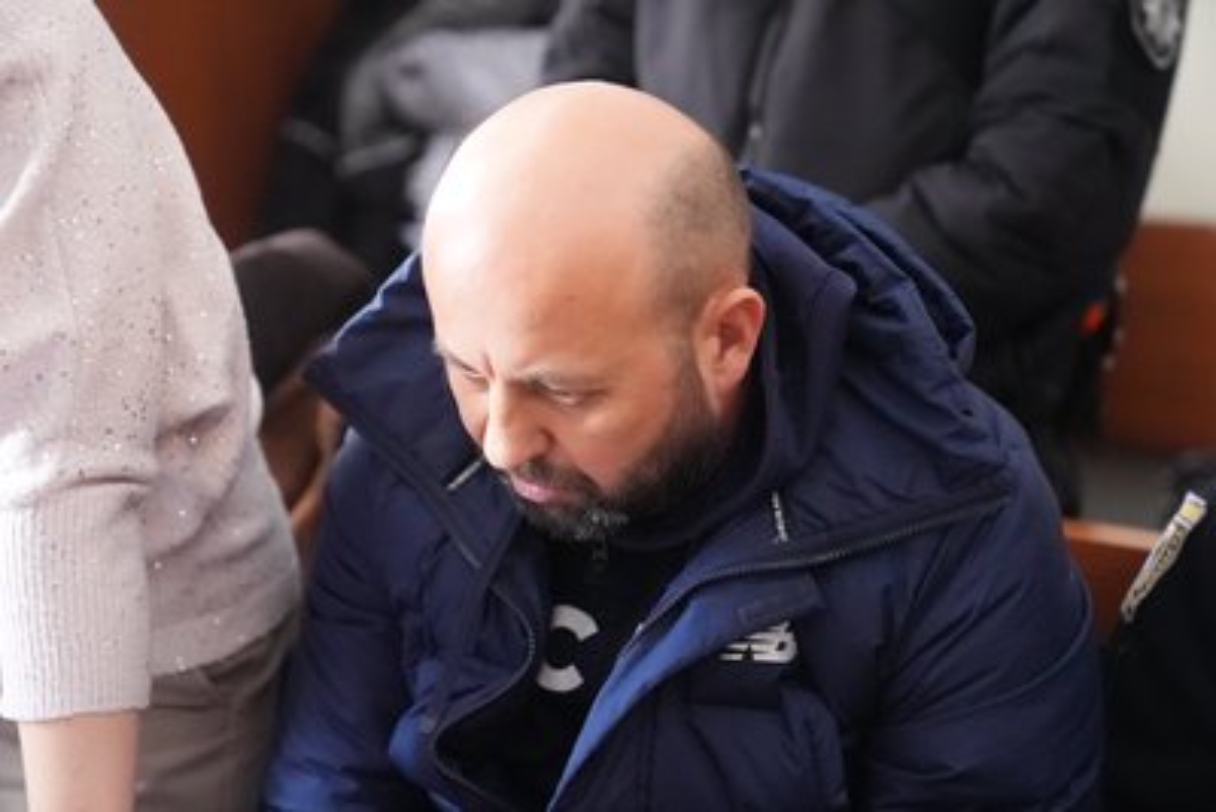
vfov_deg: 19.5
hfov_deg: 28.8
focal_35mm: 70
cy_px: 406
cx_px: 608
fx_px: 2365
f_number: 2.8
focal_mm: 70
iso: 25600
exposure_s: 1/200
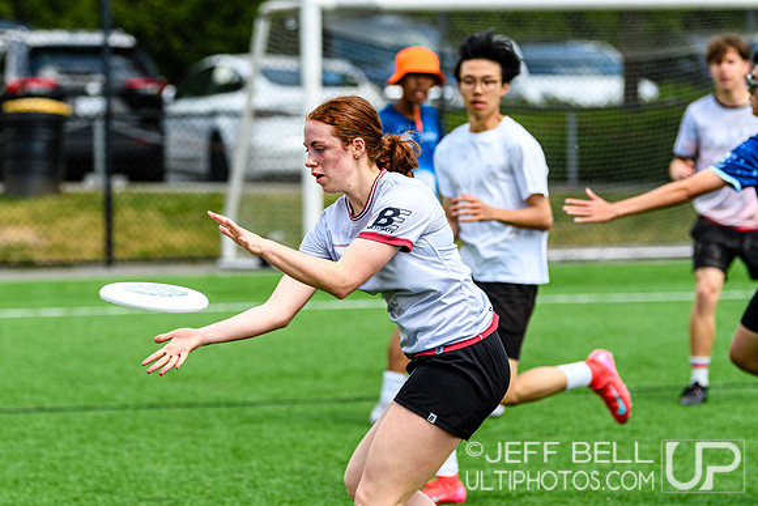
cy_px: 271
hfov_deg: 8.4
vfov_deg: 5.6
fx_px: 5143
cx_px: 283
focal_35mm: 244
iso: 200
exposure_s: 1/1250
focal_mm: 130
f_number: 3.2
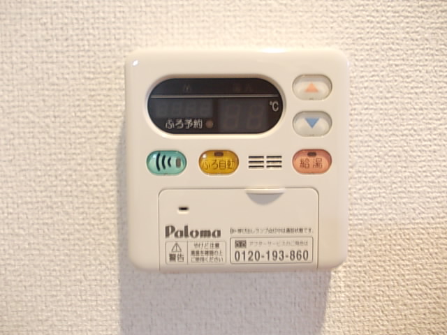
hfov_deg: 63.4
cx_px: 224
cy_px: 168
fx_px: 362
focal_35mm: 28
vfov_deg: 49.7
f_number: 2.7
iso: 200
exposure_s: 1/10
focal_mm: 4
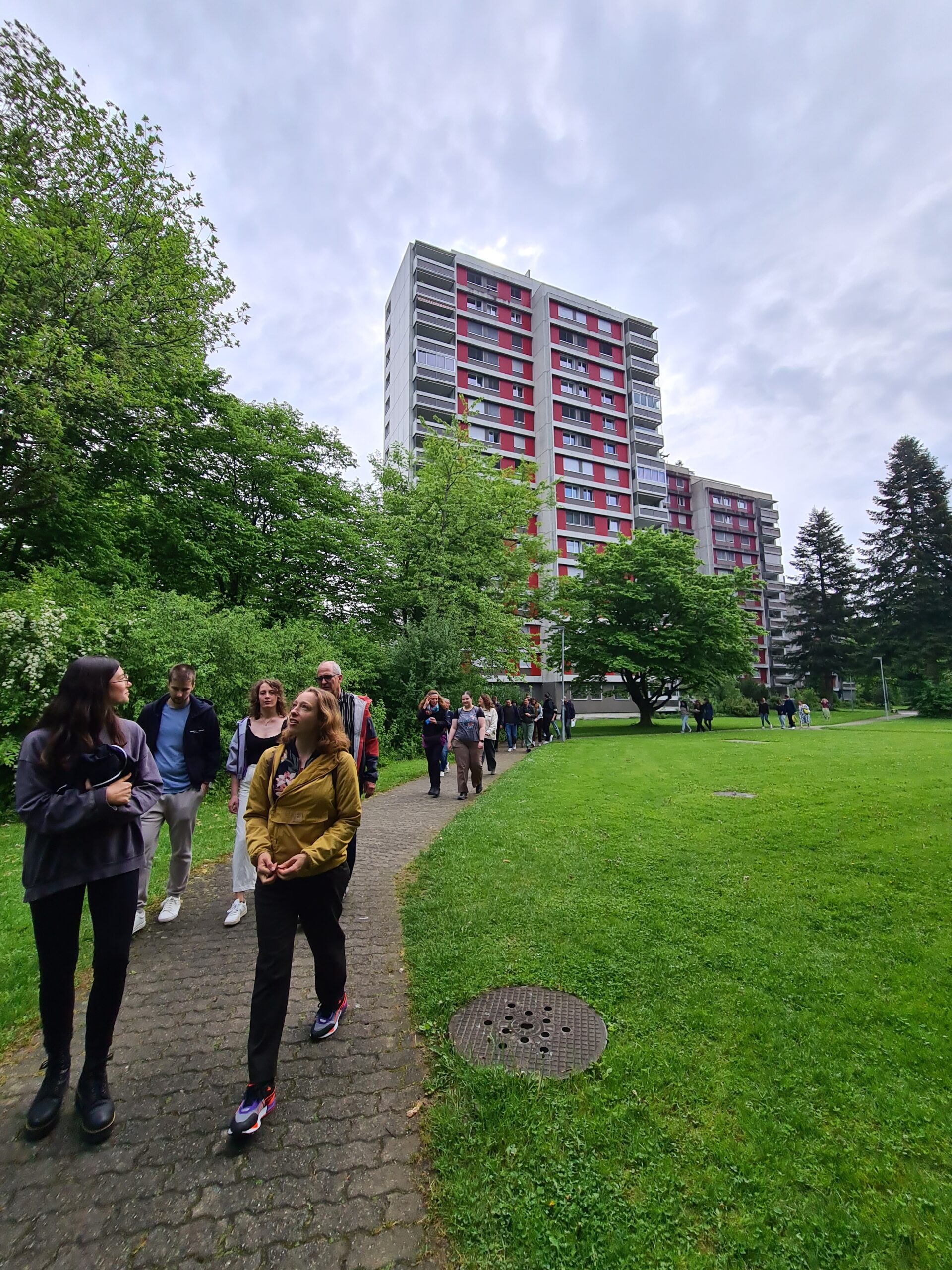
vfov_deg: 106.2
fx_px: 477
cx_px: 476
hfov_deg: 89.9
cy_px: 635
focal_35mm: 13
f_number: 2.2
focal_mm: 2.2
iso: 50
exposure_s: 1/696
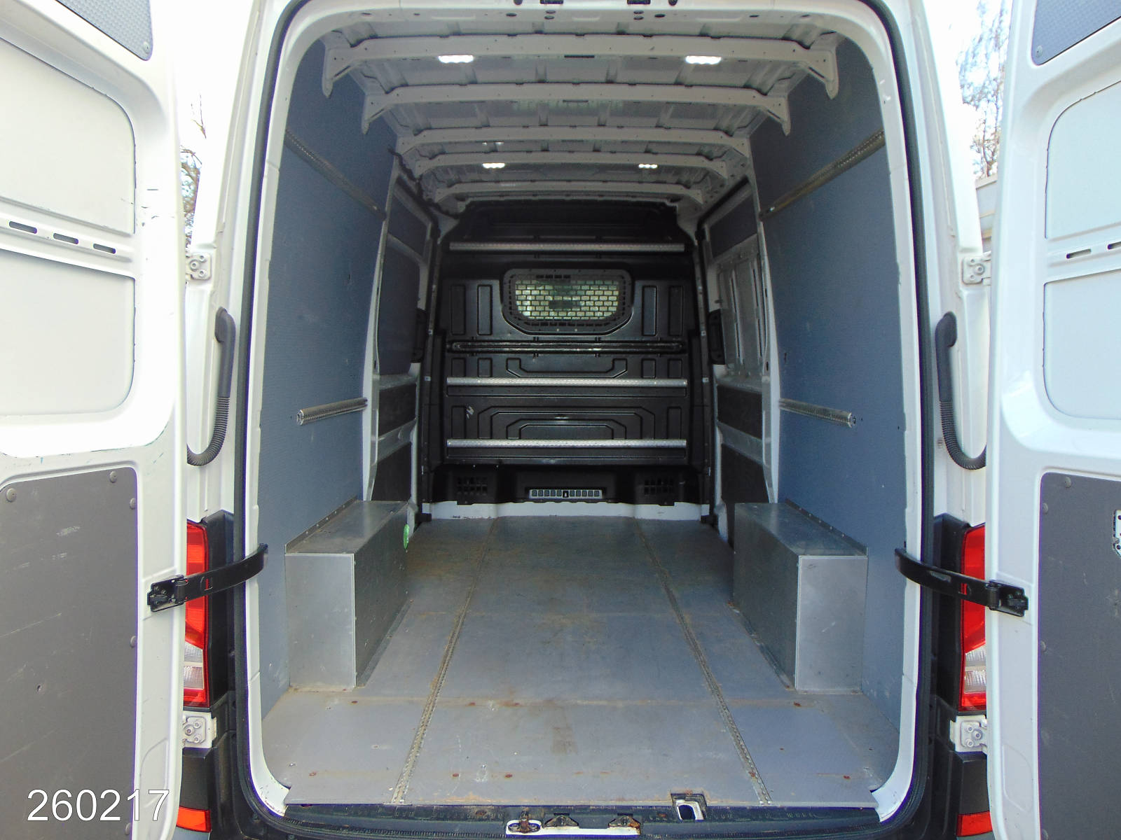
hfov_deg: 69.4
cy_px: 420
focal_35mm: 25
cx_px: 560
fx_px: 810
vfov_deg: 54.9
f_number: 3
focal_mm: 4.5
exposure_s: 1/160
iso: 80
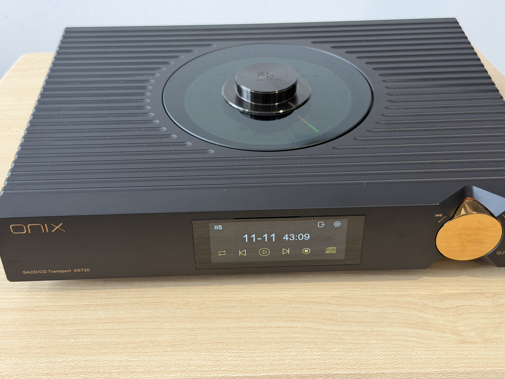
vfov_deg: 30.3
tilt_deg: -38.3
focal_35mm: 48
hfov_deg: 39.7
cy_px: 190
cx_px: 252
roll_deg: +1.5
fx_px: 700
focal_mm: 6.76
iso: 125
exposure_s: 1/60
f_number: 1.78
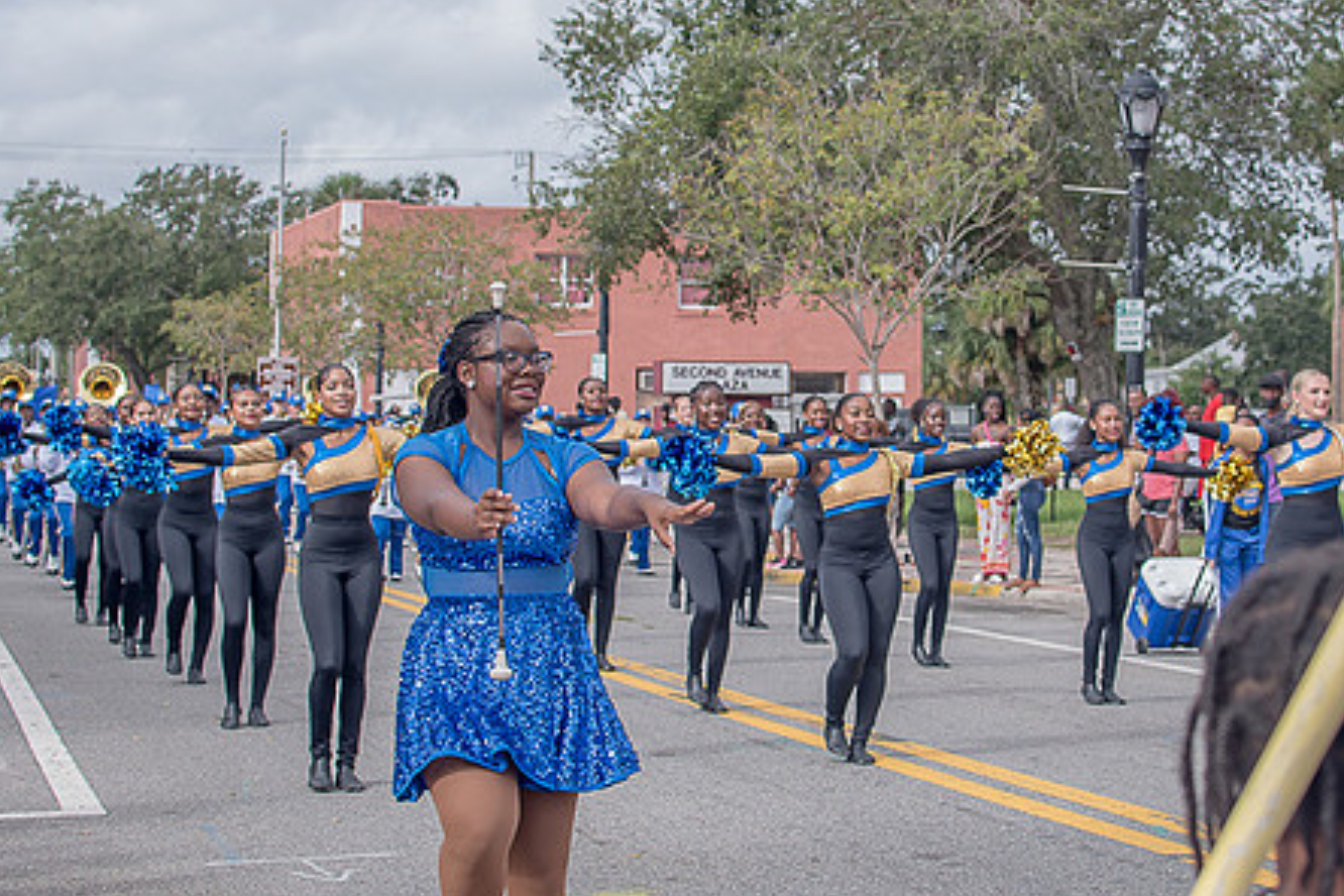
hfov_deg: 29.6
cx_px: 829
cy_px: 359
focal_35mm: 68
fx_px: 2538
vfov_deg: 20.0
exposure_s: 1/500
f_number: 4
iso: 100
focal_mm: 35
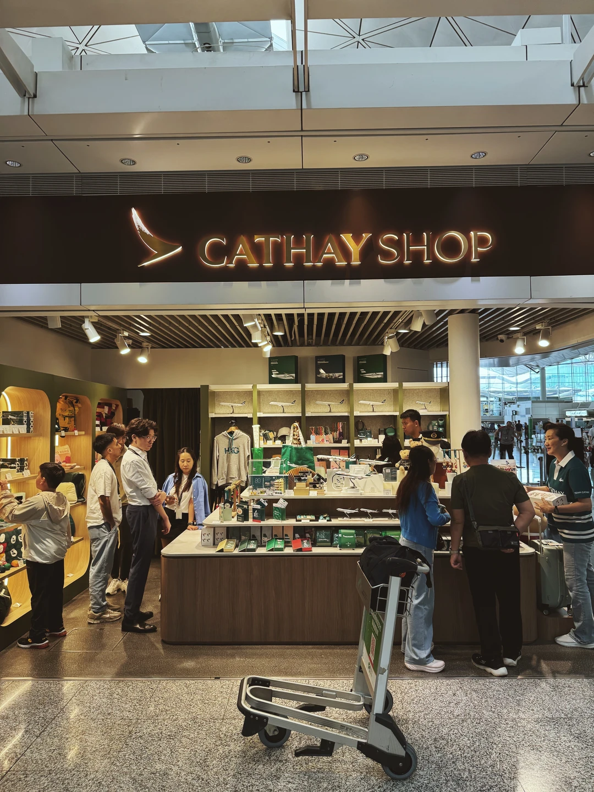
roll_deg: +0.7
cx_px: 297
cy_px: 396
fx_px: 549
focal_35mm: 24
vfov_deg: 71.6
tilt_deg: +3.7
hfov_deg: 56.8
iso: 100
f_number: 1.78
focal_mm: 6.76
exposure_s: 1/100
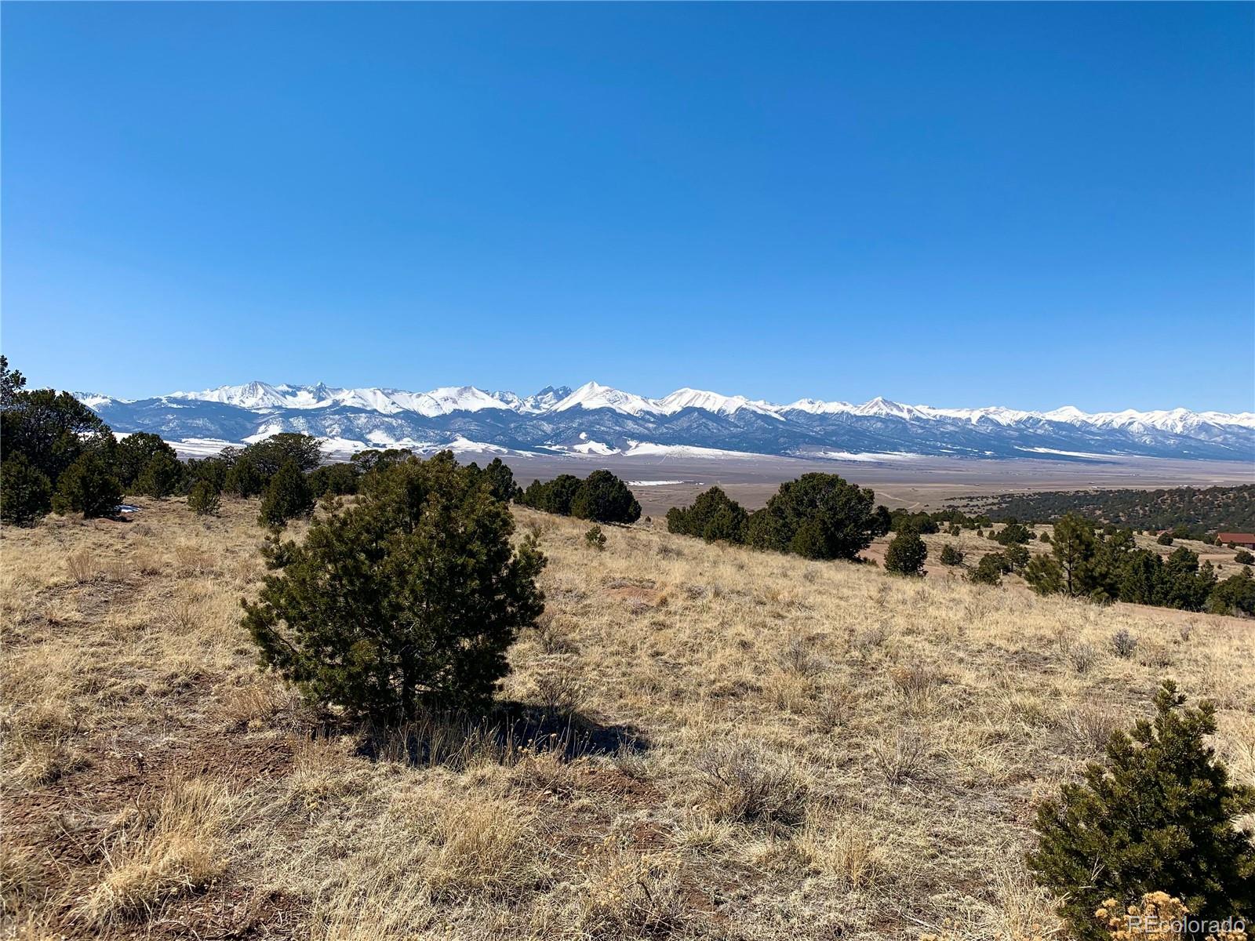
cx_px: 628
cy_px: 470
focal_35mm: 26
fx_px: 943
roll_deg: -0.1
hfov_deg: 67.3
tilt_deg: -0.7
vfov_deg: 53.1
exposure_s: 1/3185
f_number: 1.8
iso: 25
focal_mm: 4.25
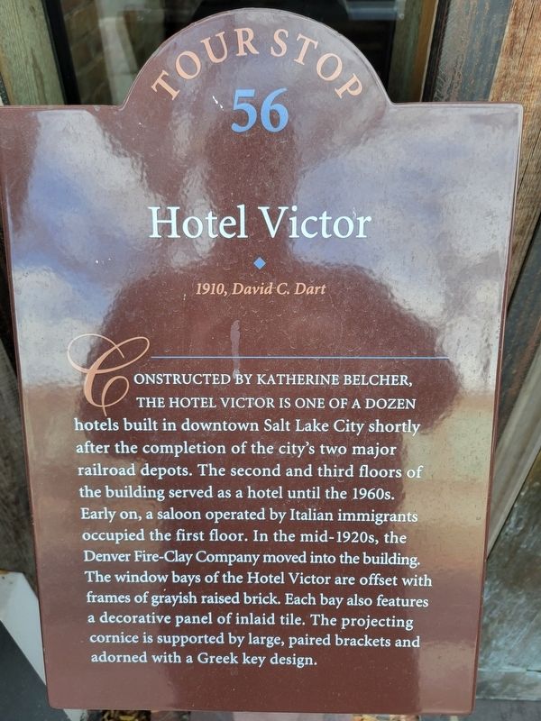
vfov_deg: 67.3
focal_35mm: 26
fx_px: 542
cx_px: 270
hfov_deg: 53.1
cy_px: 360
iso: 80
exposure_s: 1/120
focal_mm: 5.4
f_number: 1.8
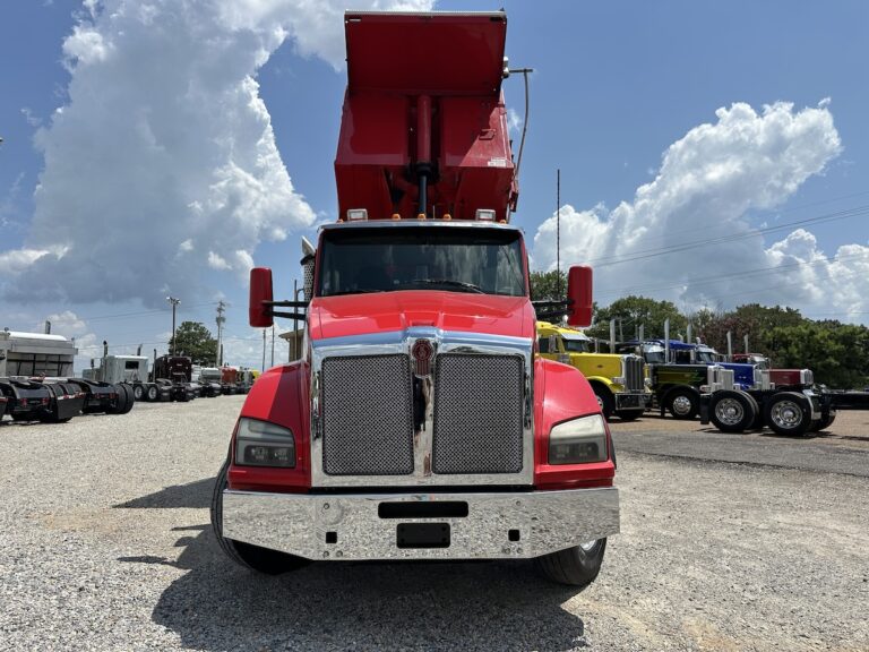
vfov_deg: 56.8
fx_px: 602
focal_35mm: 24
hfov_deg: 71.6
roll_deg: +0.6
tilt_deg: +7.2
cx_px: 434
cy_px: 326
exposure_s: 1/7576
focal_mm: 6.86
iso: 80
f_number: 1.78
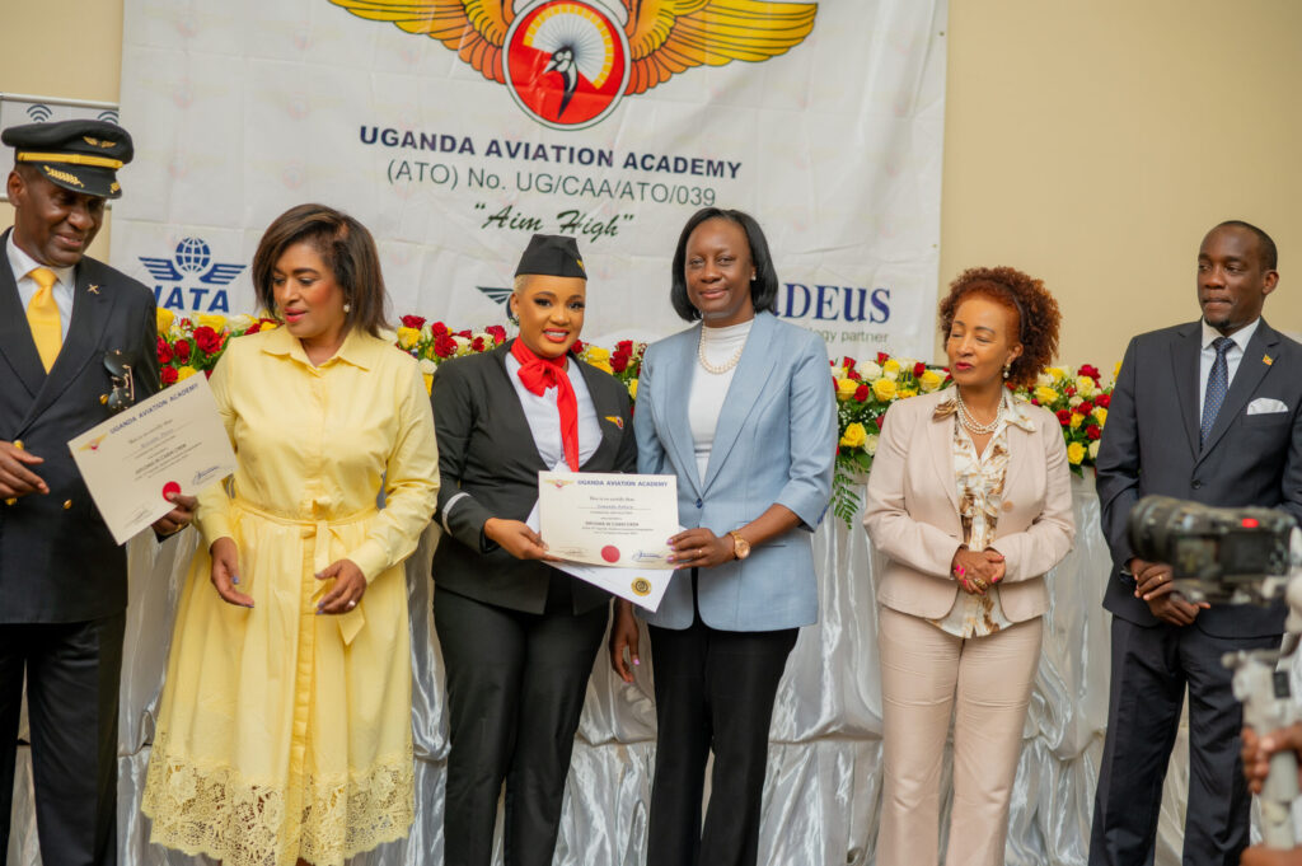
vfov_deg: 26.9
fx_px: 1807
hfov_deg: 39.6
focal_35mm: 50
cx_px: 651
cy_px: 433
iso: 250
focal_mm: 50
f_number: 2.8
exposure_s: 1/160
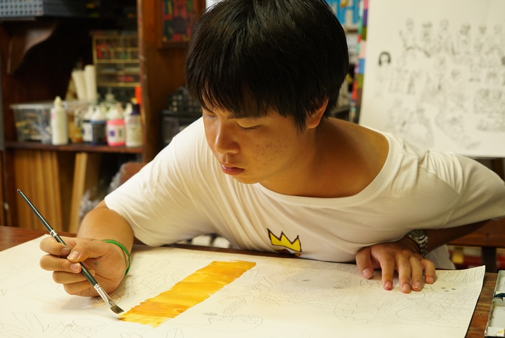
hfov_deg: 39.6
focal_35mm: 50
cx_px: 252
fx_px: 702
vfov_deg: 27.0
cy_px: 169
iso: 1600
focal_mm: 50
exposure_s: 1/80
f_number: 5.6
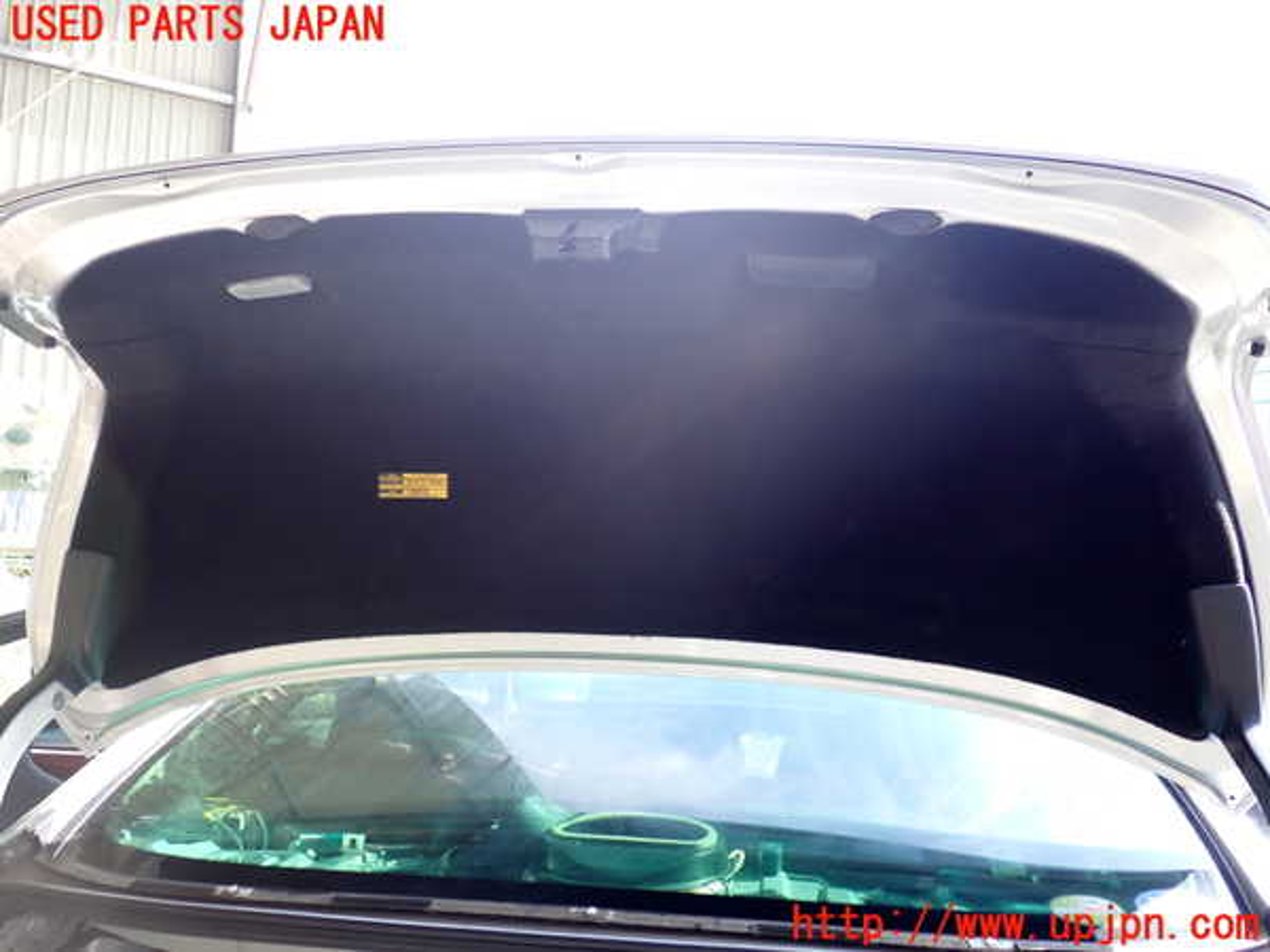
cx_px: 635
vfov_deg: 46.8
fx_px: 1101
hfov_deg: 60.0
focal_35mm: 30
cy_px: 476
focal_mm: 5.4
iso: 100
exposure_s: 1/125
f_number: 2.3
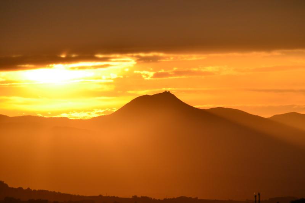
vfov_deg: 4.6
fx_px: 2541
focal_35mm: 300
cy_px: 102
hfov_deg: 6.9
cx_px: 152
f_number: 10
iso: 400
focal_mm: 200
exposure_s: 1/320
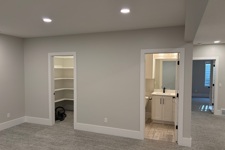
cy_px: 78
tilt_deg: -2.4
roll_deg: -0.5
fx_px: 175
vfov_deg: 46.4
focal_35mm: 28
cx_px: 111
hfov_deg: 65.5
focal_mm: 5.96
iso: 160
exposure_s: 1/120
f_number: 1.6
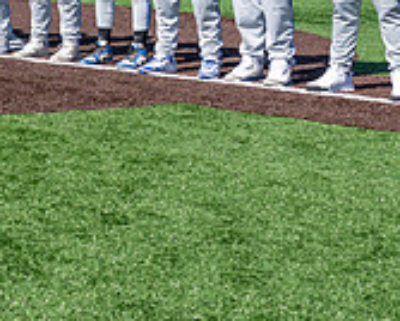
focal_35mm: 113
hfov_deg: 15.5
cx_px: -220
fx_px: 1339
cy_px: -78
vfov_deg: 13.3
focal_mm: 25.5
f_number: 4
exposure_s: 1/800
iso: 100
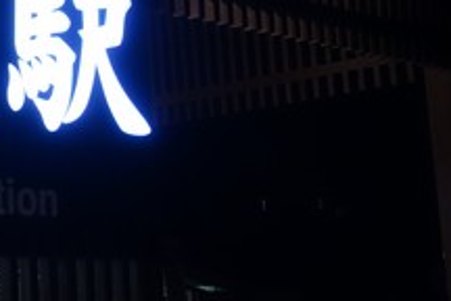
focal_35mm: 83
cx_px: -196
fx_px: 1040
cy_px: 78
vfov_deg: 16.4
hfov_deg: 21.2
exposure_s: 1/100
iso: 800
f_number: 1.8
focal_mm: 10.4
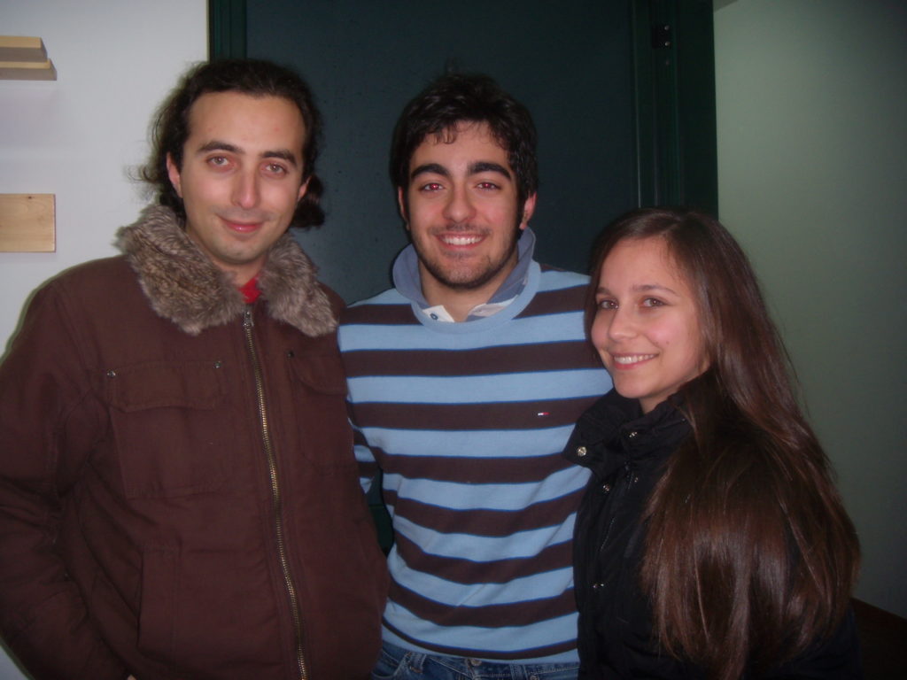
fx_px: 996
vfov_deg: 37.7
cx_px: 454
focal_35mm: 38
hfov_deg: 49.0
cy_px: 340
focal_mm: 6.4
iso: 64
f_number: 3.5
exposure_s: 1/60.2
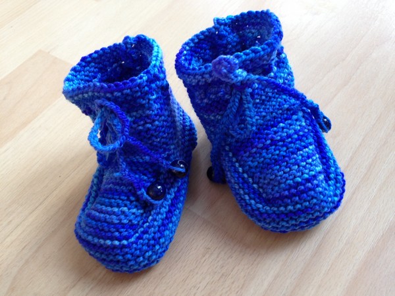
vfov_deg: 40.7
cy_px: 148
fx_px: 399
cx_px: 198
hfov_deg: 52.6
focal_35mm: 35
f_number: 2.4
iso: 64
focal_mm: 4.28
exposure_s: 1/20
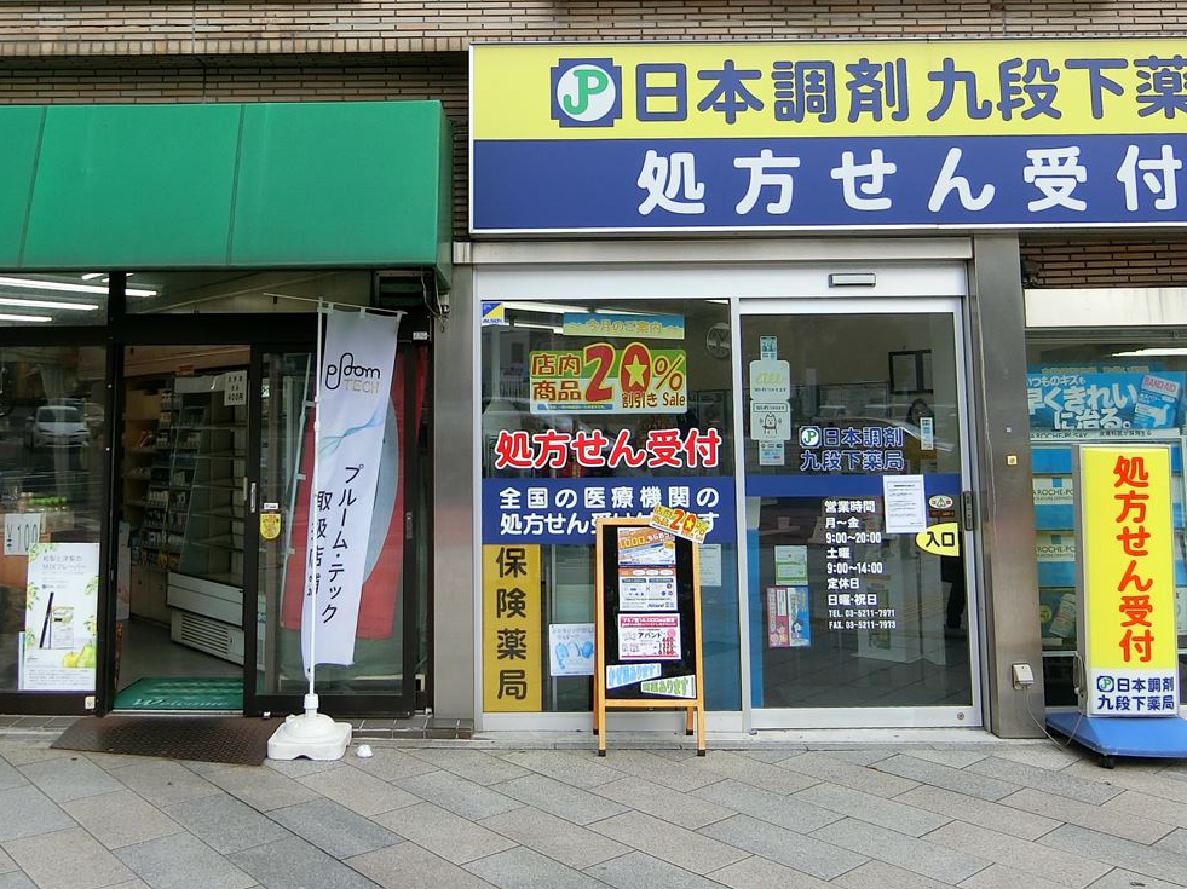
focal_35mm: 31
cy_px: 331
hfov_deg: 58.2
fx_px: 1063
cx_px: 519
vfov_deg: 45.0
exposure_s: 1/500
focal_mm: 4.06
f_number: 2.7
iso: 80
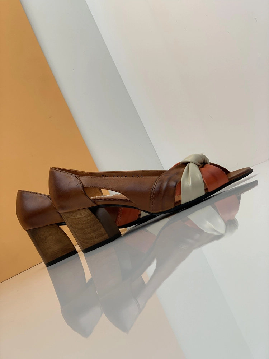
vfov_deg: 36.8
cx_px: 134
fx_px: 539
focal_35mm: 52
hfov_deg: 28.0
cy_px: 180
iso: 25
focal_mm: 6
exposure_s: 1/98
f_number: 2.4
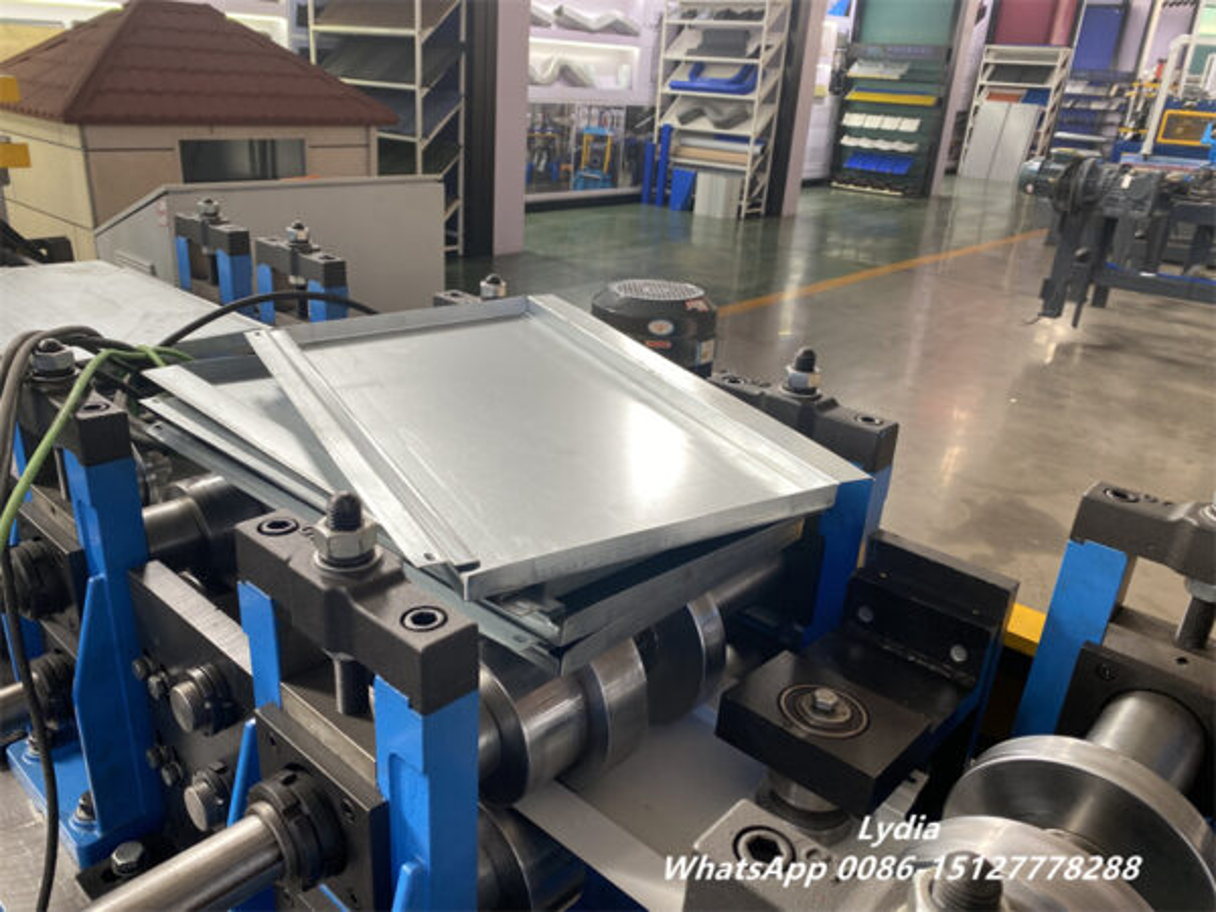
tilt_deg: -23.3
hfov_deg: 67.3
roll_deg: -3.9
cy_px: 456
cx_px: 608
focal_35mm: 26
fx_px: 913
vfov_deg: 53.1
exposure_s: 1/100
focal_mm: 4.25
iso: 80
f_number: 1.8
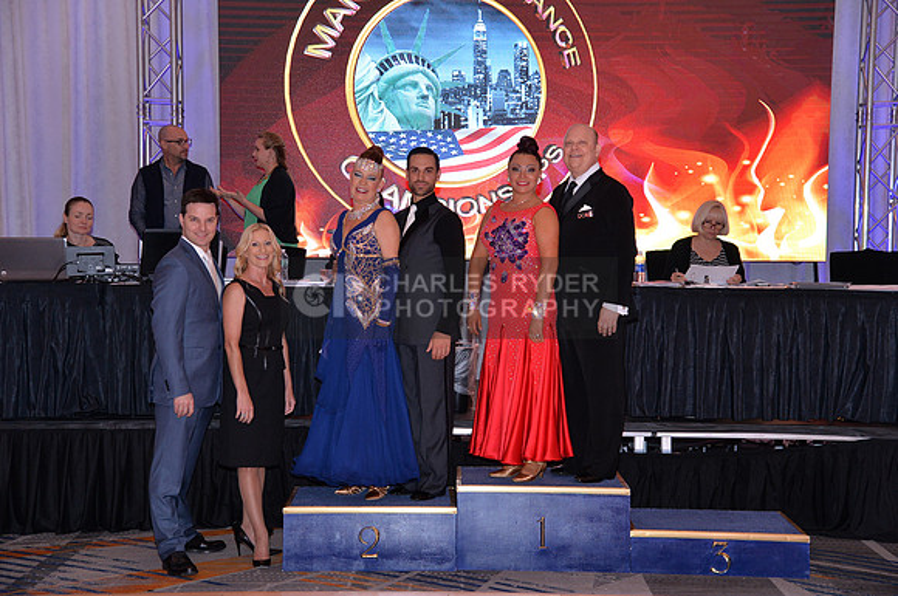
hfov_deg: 32.4
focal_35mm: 62
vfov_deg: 21.8
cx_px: 449
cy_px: 298
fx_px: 1544
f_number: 5
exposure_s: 1/250
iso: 1600
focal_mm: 62
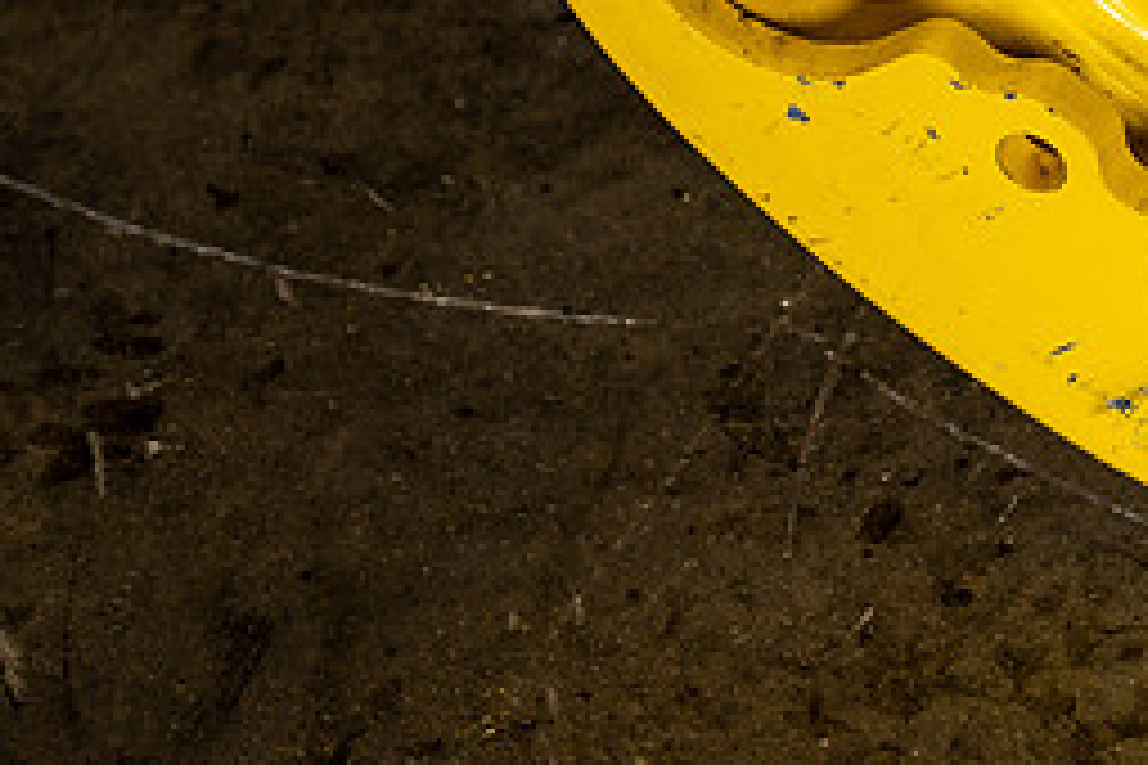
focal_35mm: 159
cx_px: 932
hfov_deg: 12.9
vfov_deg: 8.6
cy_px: -34
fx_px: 5070
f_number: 5.6
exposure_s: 1/125
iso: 800
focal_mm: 70
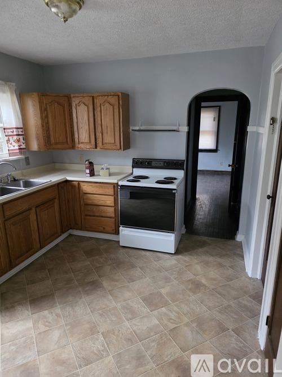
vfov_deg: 73.9
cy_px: 188
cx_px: 141
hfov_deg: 58.9
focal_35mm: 23
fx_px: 250
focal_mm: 6.3
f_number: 1.7
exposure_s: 1/120
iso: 1600
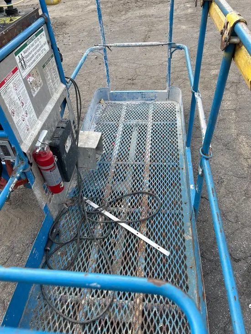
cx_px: 126
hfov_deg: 53.1
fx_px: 251
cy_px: 167
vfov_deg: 67.3
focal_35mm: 26
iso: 50
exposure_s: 1/833
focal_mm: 5.7
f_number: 1.5
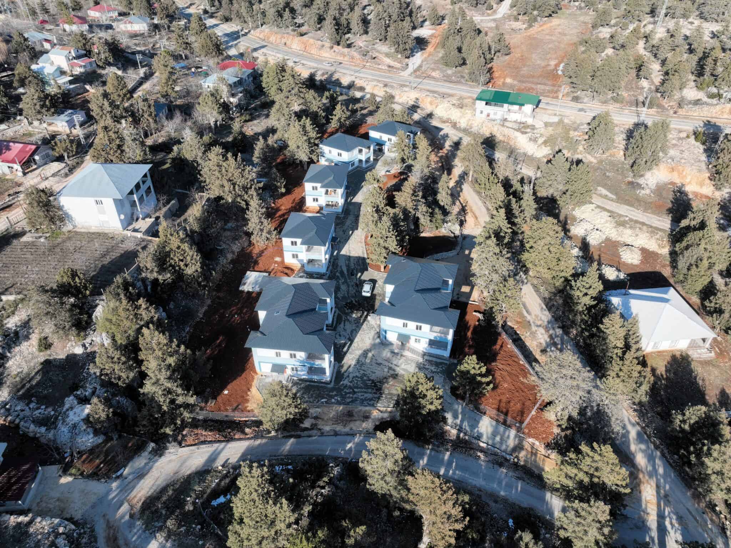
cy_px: 274
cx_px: 366
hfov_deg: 71.6
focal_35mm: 24
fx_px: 507
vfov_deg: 56.8
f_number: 2.8
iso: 250
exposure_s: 1/1600
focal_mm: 12.29
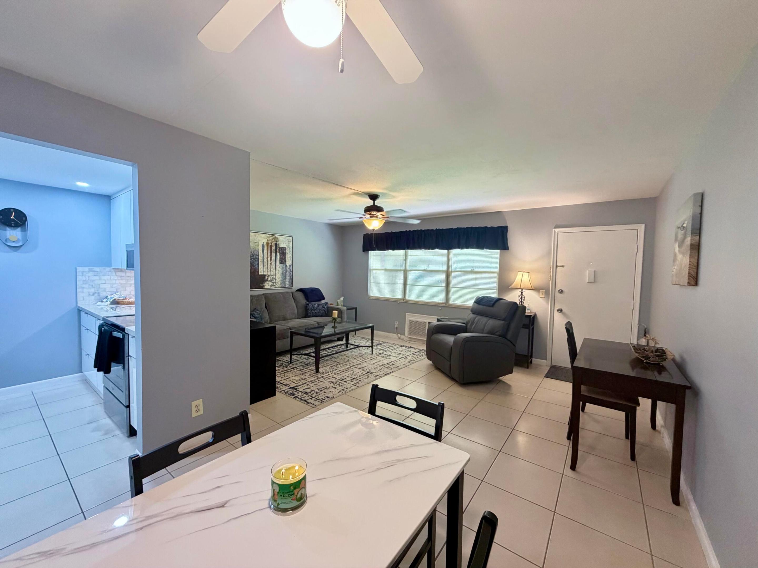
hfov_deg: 102.1
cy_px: 284
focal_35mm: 14
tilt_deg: -1.9
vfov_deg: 85.7
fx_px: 307
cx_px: 379
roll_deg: -0.5
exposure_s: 1/60
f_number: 2.2
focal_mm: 2.22
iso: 250
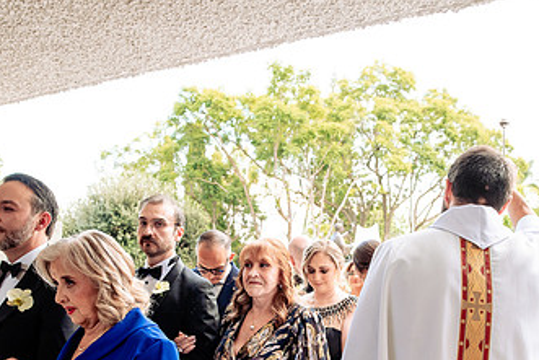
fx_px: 629
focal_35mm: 42
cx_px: 296
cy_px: 276
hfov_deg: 46.3
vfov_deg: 31.3
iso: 800
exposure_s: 1/200
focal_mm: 24
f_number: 5
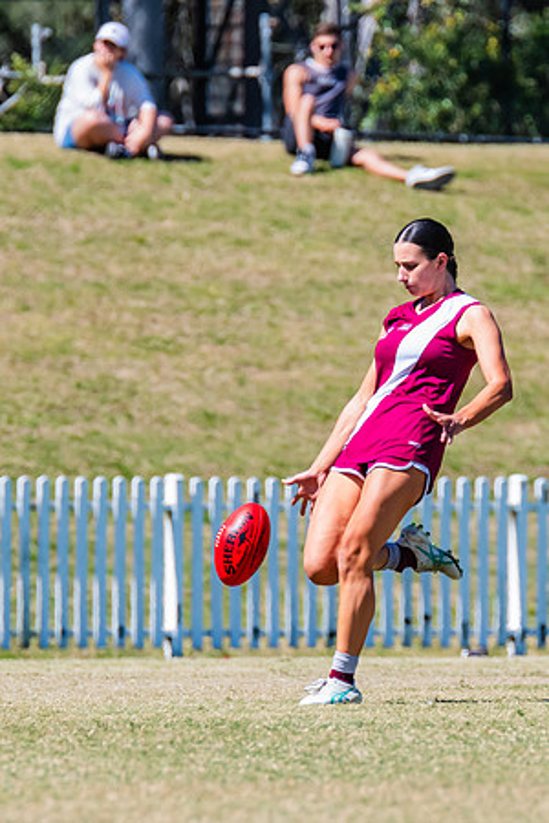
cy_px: 388
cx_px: 423
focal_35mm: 862
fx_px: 19716
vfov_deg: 2.4
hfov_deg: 1.6
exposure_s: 1/1600
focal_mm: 420
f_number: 8
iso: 800
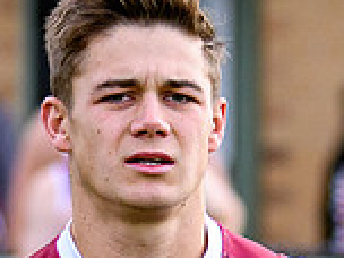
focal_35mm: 1093
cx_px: 181
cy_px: 374
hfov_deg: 1.8
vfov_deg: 1.4
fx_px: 10862
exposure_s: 1/2000
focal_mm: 100
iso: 220
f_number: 2.8
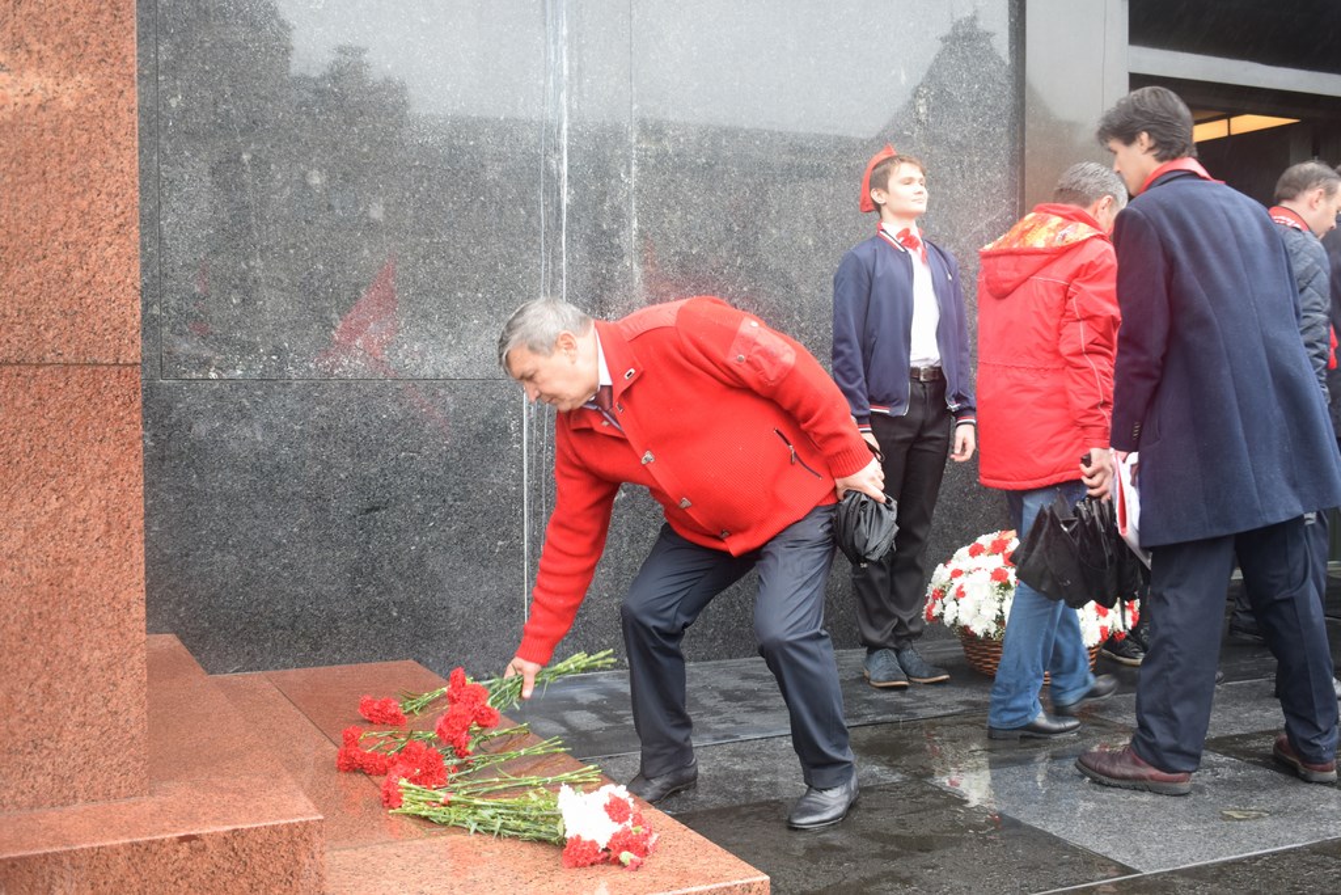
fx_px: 1453
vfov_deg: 34.2
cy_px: 448
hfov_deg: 49.5
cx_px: 670
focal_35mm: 39
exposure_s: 1/100
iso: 400
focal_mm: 26
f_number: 5
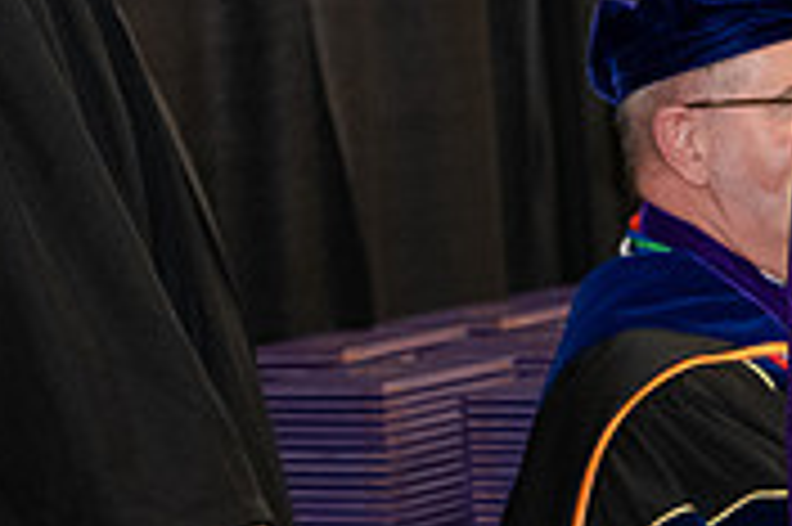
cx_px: 1238
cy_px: -79
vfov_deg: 5.9
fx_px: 5077
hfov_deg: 8.7
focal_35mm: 231
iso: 2500
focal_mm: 70
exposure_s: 1/200
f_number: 5
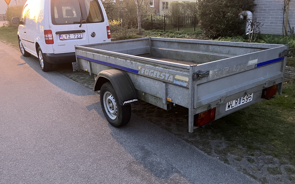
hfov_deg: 62.9
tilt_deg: -20.3
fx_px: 241
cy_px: 104
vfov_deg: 41.8
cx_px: 147
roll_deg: +1.4
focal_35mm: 30
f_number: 1.8
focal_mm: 3.99
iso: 640
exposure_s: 1/25
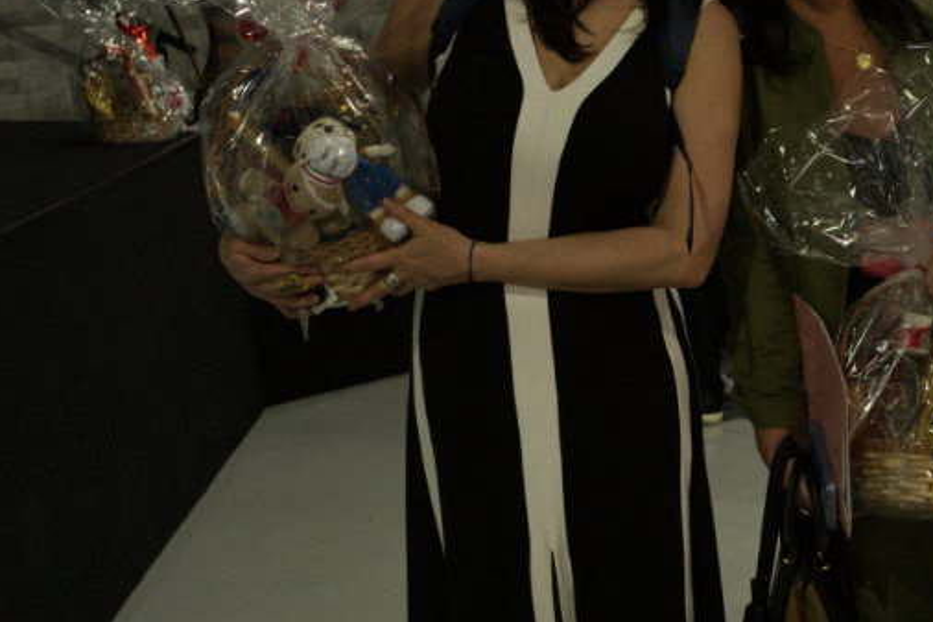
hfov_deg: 22.9
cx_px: 1062
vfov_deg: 16.4
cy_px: 435
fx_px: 2150
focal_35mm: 83
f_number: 5.6
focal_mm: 35
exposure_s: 1/80
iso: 6400
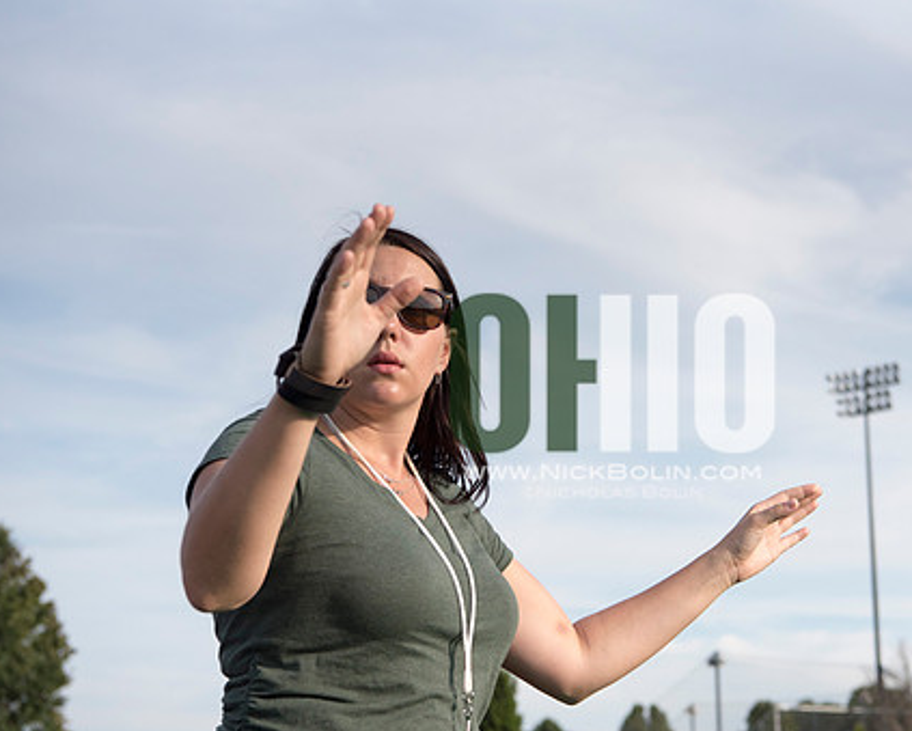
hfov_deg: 26.2
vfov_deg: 21.3
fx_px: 1945
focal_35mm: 72
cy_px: 396
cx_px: 612
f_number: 5.6
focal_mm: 56
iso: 800
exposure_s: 1/4000
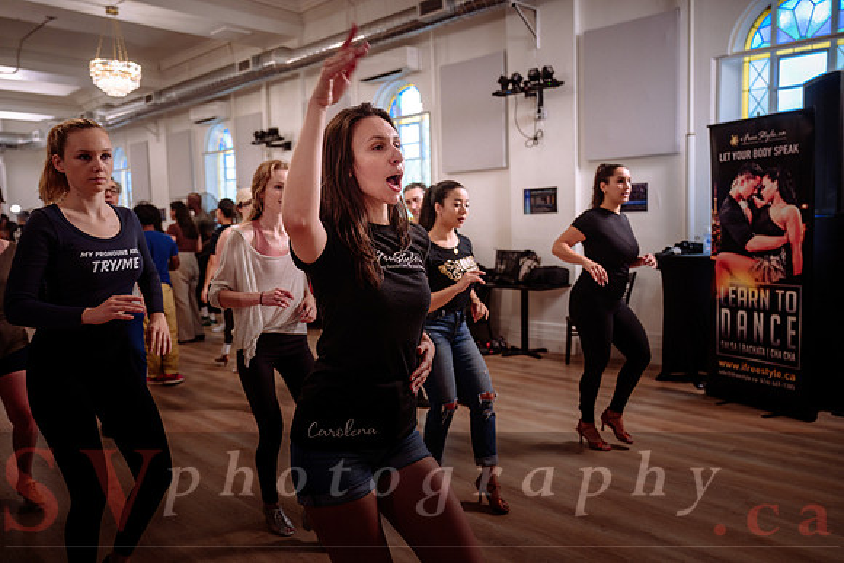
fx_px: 657
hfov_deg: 65.5
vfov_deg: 46.4
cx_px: 422
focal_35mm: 28
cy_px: 282
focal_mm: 28
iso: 1000
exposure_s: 1/200
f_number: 2.8
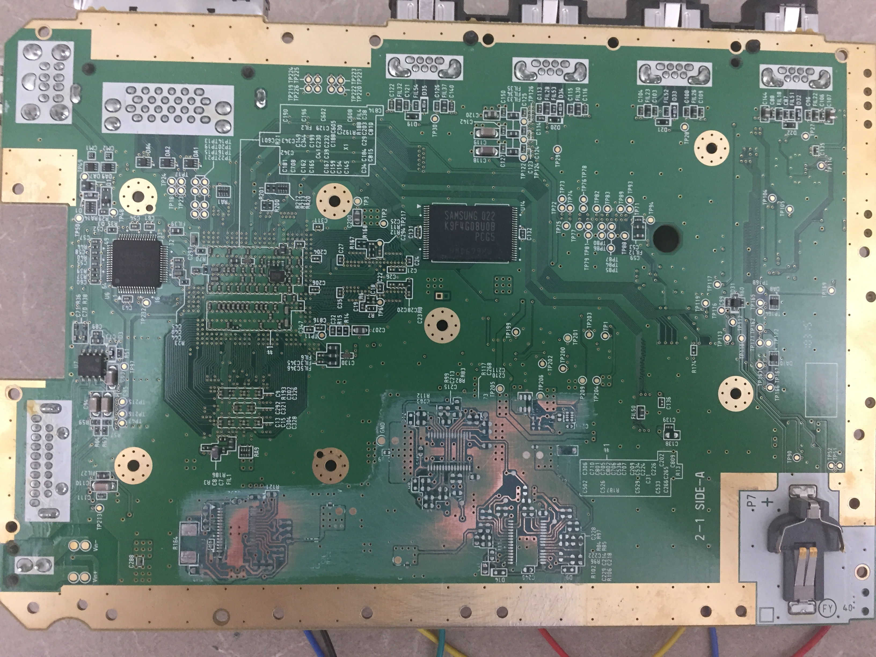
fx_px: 734
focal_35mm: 29
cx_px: 438
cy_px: 328
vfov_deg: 48.2
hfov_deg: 61.7
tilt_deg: -85.5
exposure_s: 1/30
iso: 125
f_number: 2.2
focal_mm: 4.15
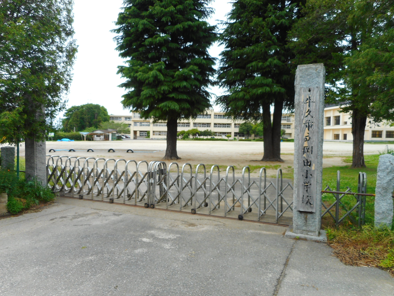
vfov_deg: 54.9
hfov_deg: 69.4
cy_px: 148
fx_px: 285
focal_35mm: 25
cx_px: 197
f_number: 3.7
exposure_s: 1/80
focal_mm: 4.5
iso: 80
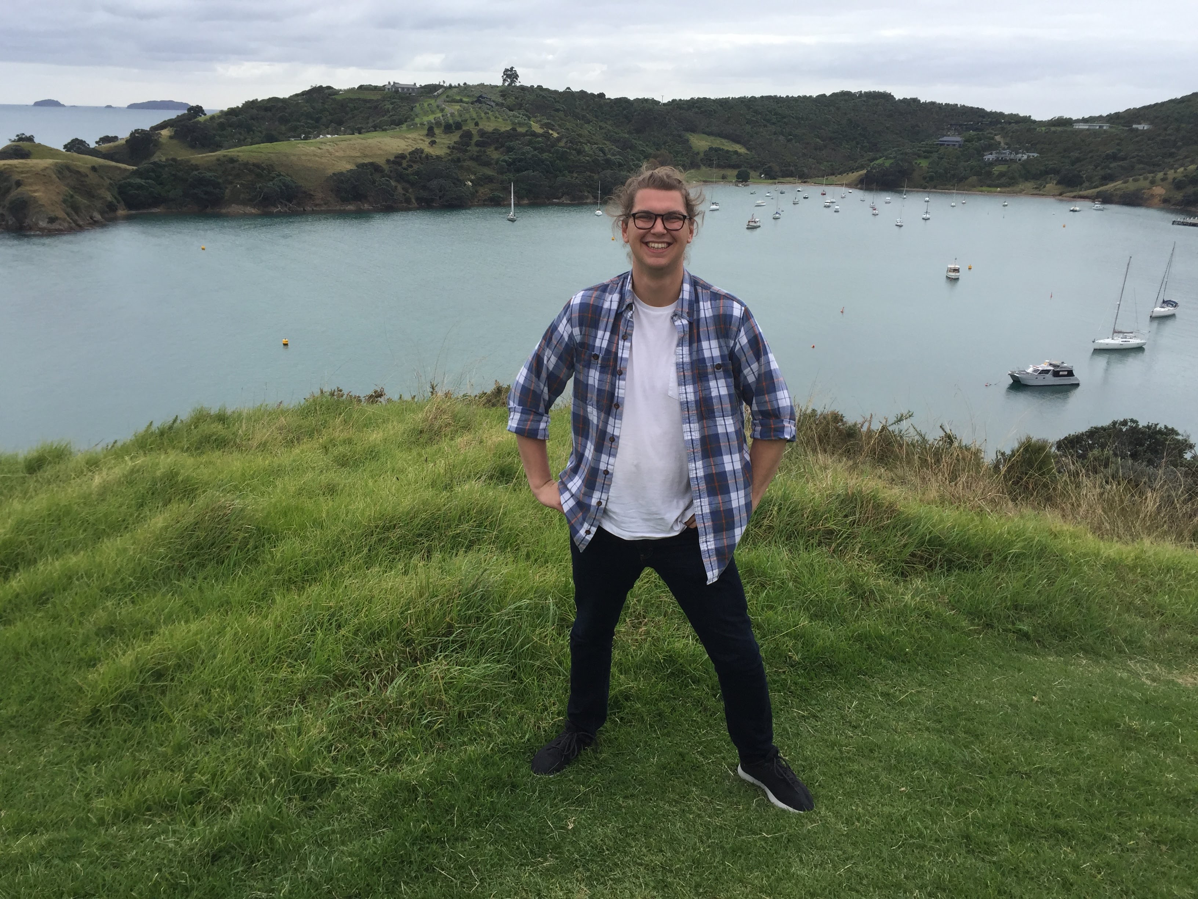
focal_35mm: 29
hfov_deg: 61.7
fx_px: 1004
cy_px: 450
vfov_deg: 48.2
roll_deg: -1.5
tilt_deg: -18.5
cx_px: 599
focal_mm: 4.15
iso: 32
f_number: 2.2
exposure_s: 1/1163
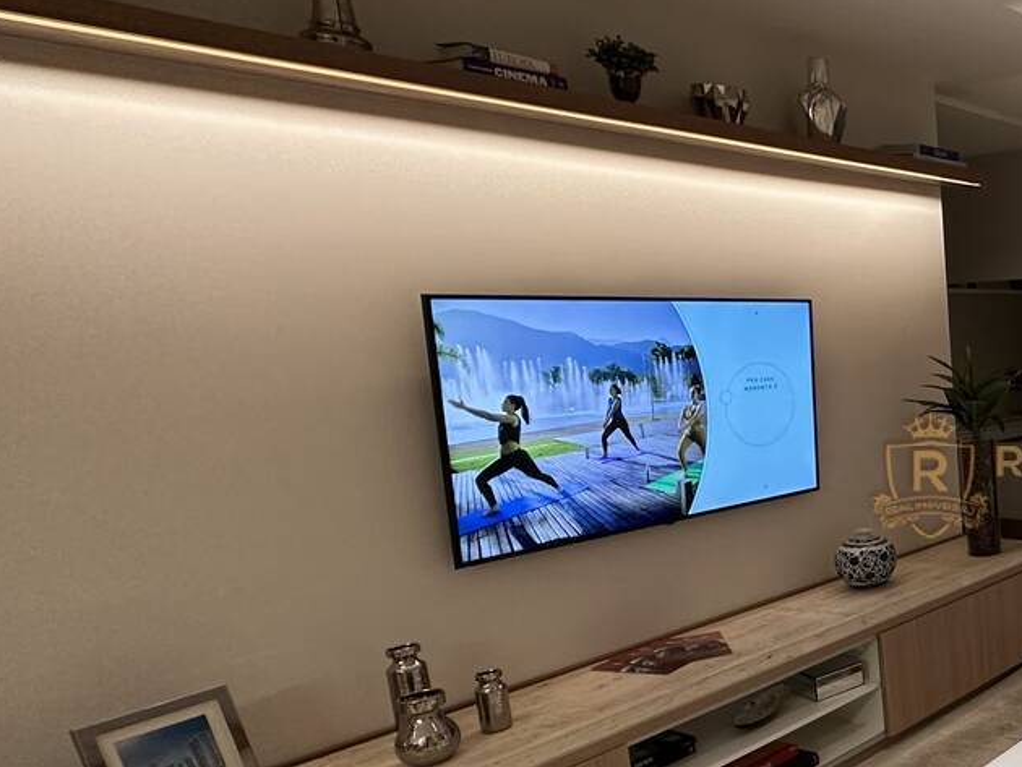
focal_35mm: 32
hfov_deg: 43.4
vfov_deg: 43.9
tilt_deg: -8.6
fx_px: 945
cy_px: 477
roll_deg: +1.8
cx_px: 1134
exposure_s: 1/60
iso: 320
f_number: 2.2
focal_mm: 2.22
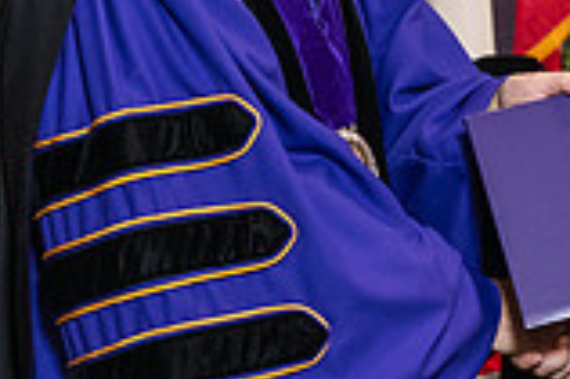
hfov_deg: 8.5
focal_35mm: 243
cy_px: 34
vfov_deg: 5.6
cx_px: 422
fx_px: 3843
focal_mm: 66
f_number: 5
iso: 2000
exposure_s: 1/125
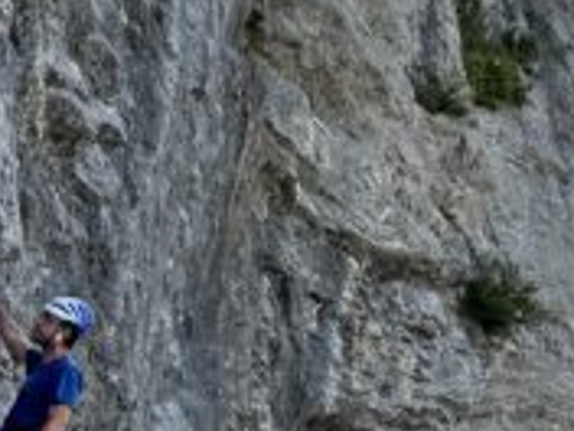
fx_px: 2321
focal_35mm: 140
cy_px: 91
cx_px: 1321
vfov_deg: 10.6
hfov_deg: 11.8
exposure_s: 1/495
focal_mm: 6.76
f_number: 1.78
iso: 80
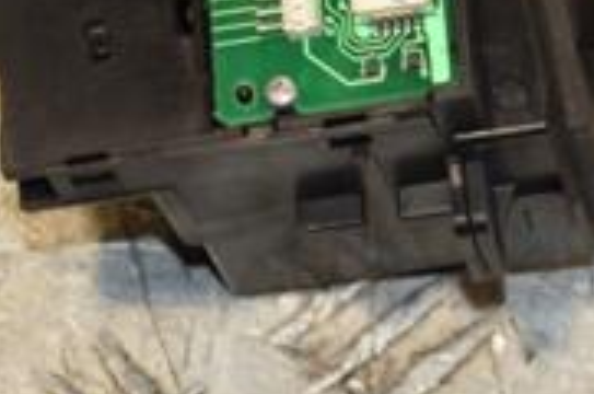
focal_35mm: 289
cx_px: 400
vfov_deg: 4.7
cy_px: 33
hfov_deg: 7.1
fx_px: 4760
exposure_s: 1/200
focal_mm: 58
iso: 800
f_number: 7.1
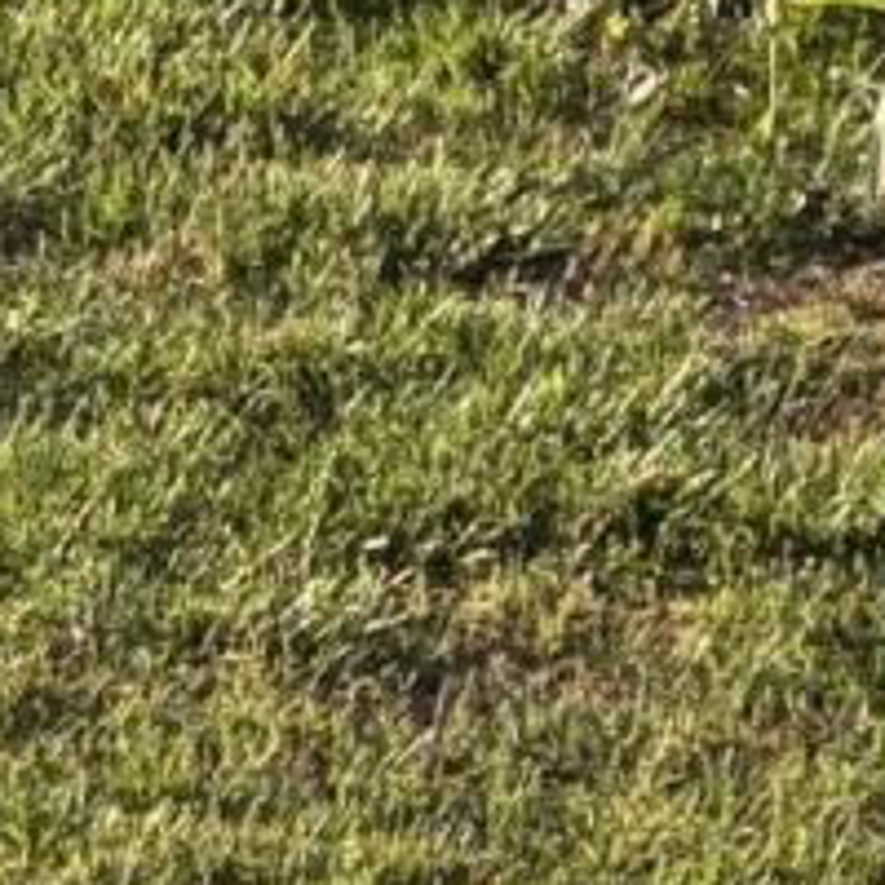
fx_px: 6653
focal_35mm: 230
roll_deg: -0.6
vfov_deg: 6.4
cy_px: -2496
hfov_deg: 7.3
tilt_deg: +13.9
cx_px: 1788
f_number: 1.6
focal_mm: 5.96
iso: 50
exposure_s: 1/2075
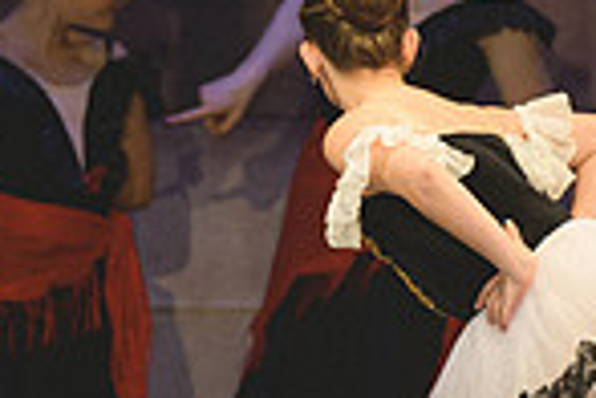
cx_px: 499
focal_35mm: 1183
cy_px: 8
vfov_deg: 1.2
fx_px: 19584
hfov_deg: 1.7
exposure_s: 1/1250
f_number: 2.8
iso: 2000
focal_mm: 200
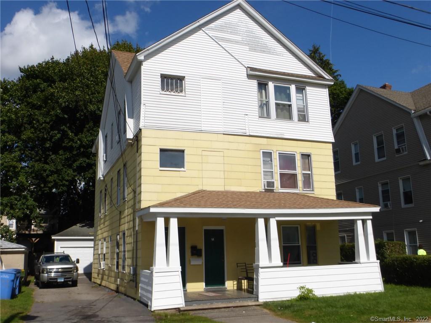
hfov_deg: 52.6
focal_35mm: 35
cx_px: 216
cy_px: 162
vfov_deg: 40.7
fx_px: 436
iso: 100
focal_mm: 6.1
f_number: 4.5
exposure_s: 1/2000
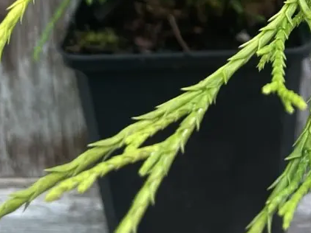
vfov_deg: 15.6
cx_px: 247
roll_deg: +0.1
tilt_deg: -8.9
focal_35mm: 89
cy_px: -86
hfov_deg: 21.7
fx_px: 800
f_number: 1.6
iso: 50
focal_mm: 4.2
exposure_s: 1/121
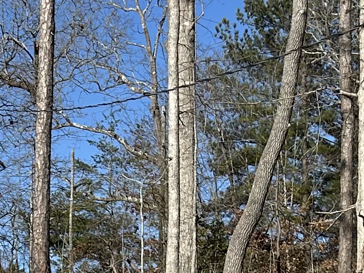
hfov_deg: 14.0
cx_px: 30
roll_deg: +2.0
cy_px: 492
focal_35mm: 139
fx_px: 1462
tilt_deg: -1.6
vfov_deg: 10.1
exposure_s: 1/5319
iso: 50
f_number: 1.5
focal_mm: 5.7
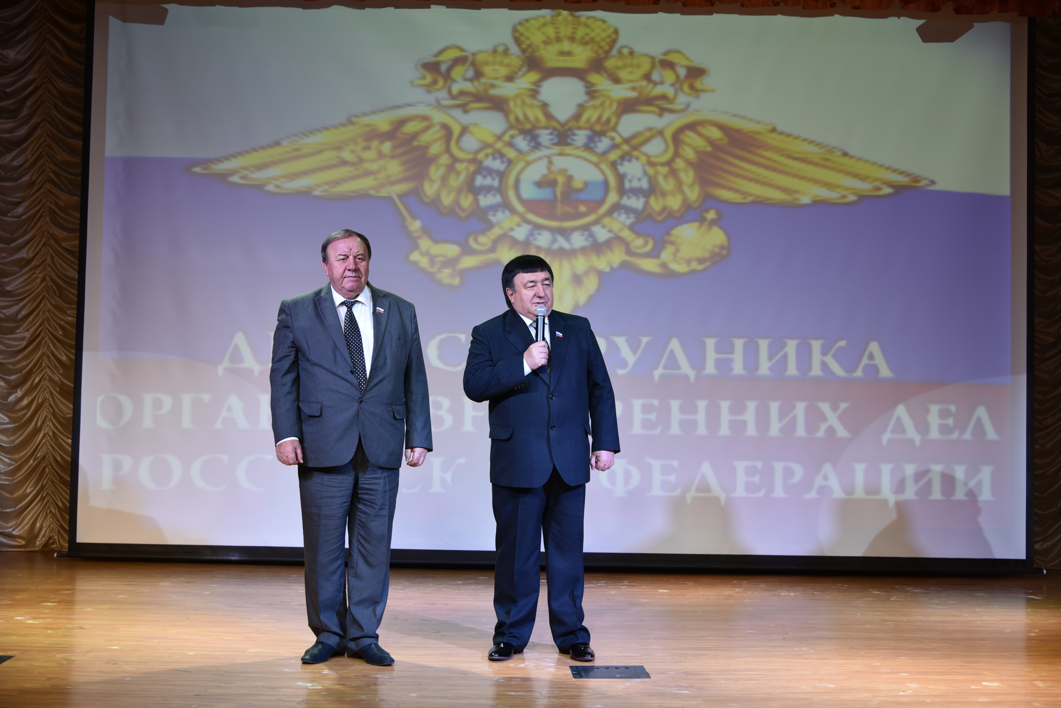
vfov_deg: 28.1
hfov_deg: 41.1
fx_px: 1415
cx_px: 530
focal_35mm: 48
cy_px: 354
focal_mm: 48
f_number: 4.5
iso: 400
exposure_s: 1/80
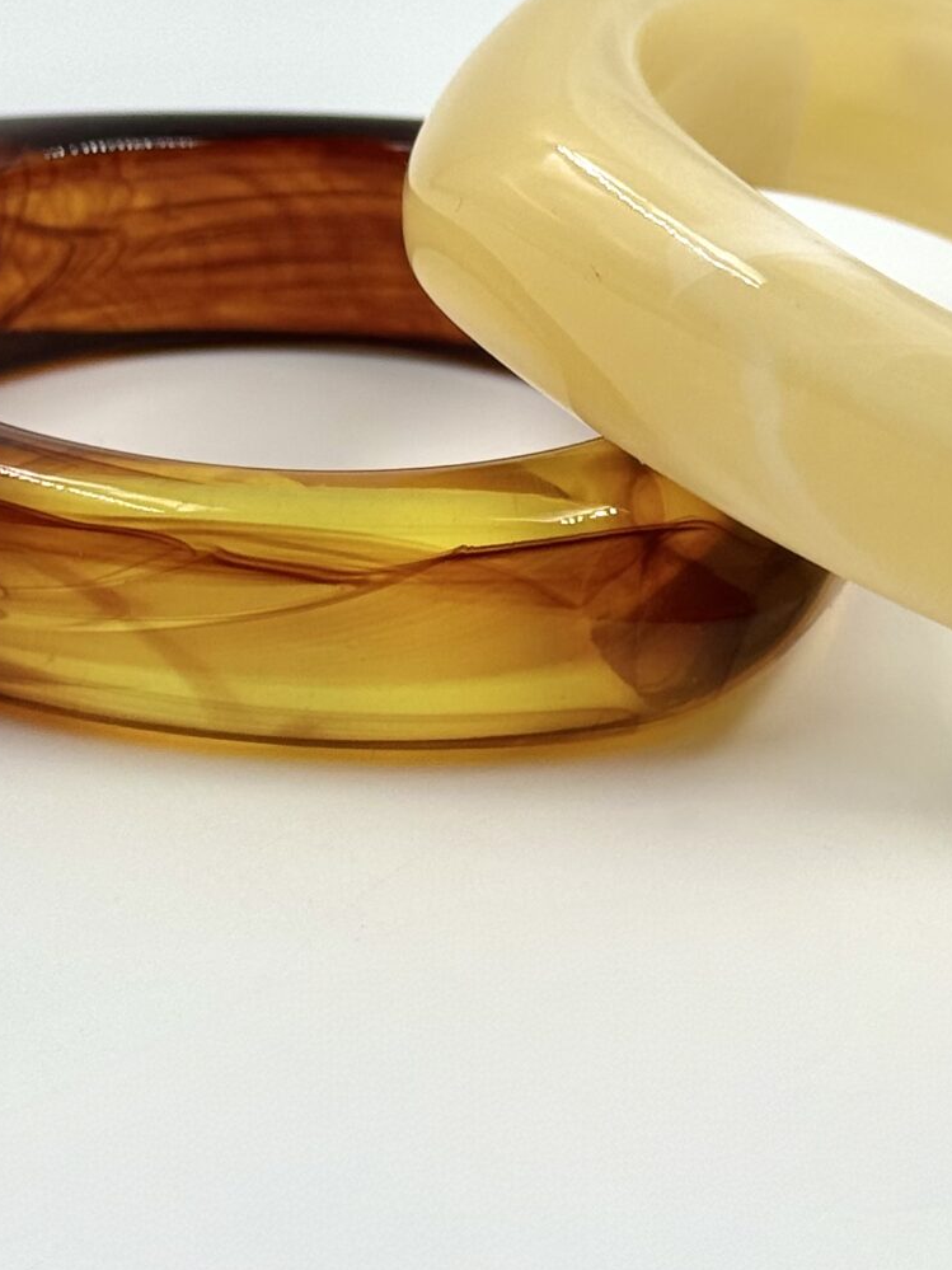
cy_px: 421
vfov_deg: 16.0
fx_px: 4511
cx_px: 592
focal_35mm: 123
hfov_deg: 12.0
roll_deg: -1.1
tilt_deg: -23.4
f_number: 1.78
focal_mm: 6.76
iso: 64
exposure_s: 1/1133
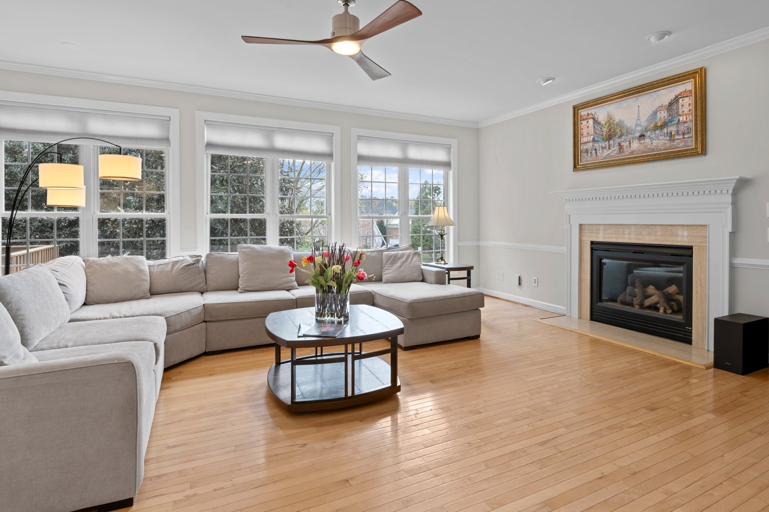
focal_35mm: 18
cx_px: 392
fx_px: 384
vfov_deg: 67.1
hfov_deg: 90.0
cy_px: 224
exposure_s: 1/5
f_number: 7.1
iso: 400
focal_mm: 15
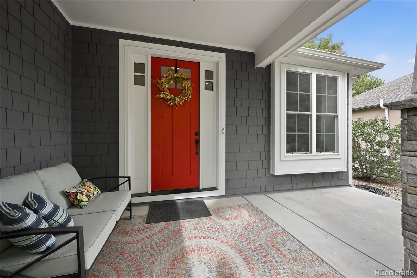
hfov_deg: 104.3
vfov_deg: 81.2
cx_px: 208
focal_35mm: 14
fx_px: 162
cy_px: 139
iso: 400
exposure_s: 1/80
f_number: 11
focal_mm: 14
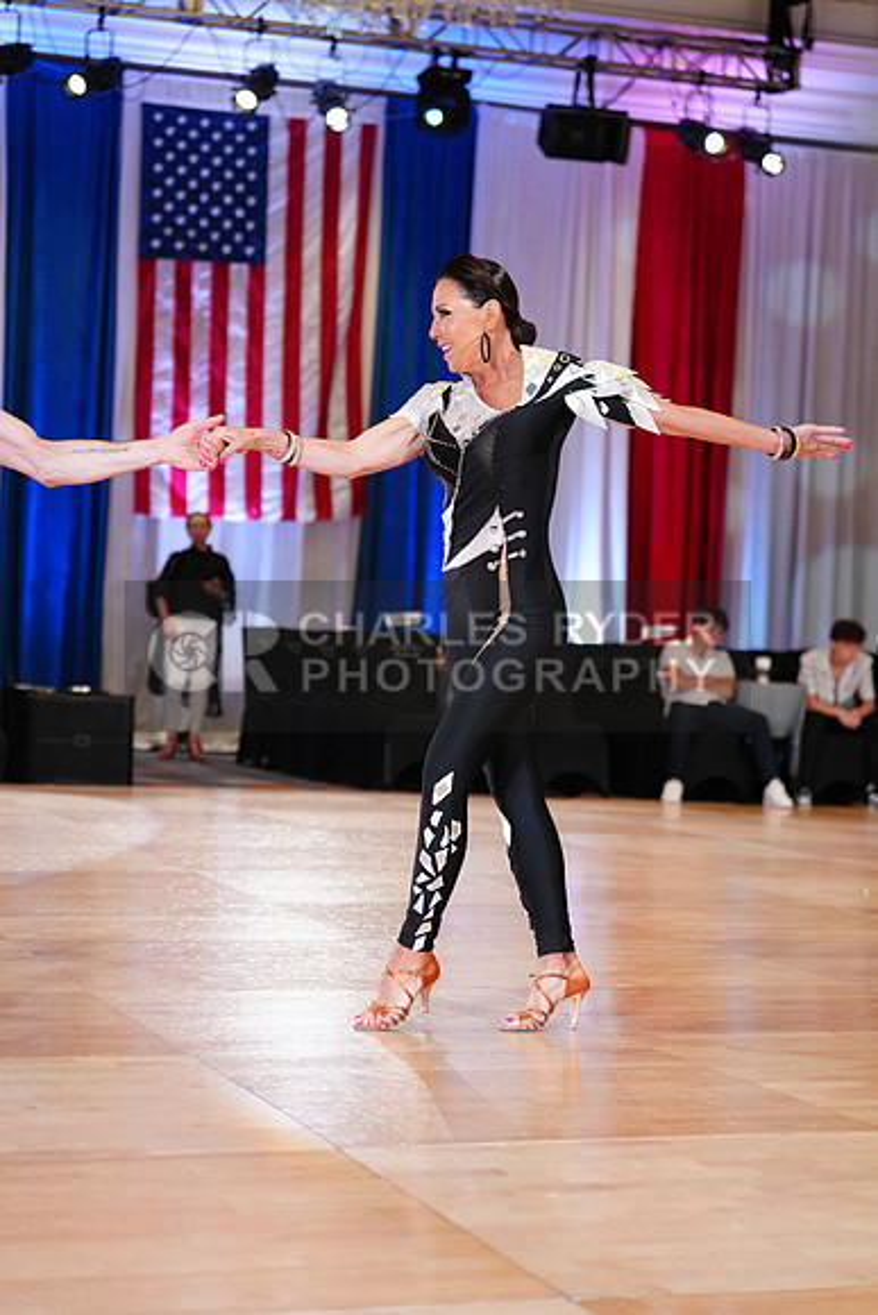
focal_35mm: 70
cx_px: 439
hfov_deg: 19.5
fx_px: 2559
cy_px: 658
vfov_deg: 28.8
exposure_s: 1/320
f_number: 2.8
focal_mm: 70
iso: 1600
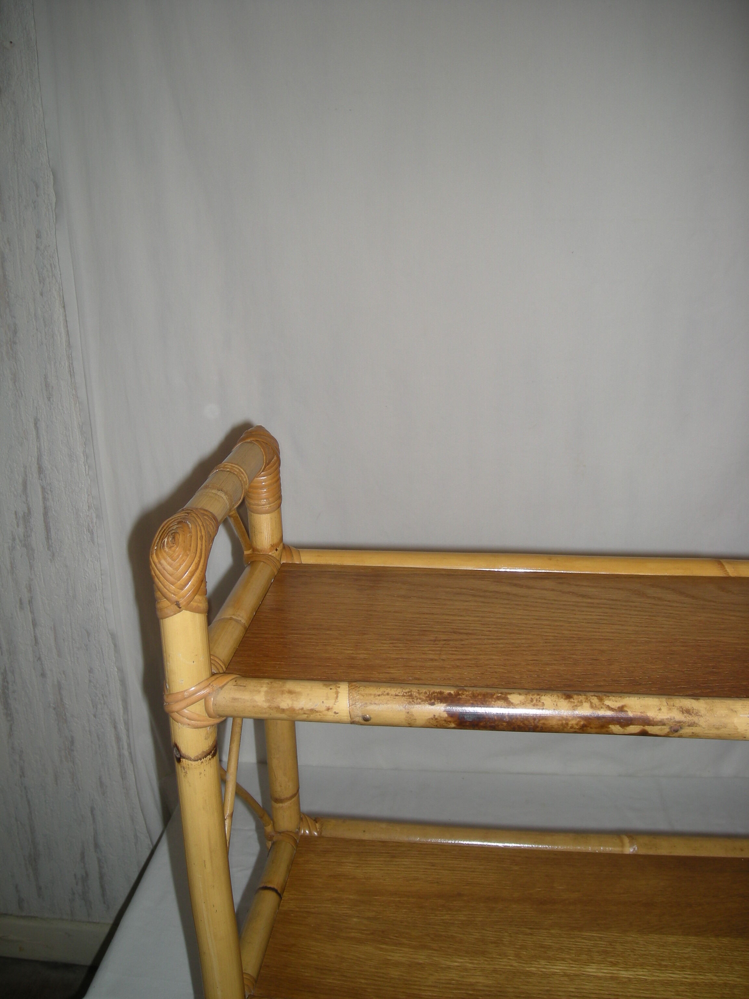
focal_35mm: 35
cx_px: 374
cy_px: 500
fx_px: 1010
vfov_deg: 52.6
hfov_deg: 40.7
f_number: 2.8
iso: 50
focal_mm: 5.7
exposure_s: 1/45.4
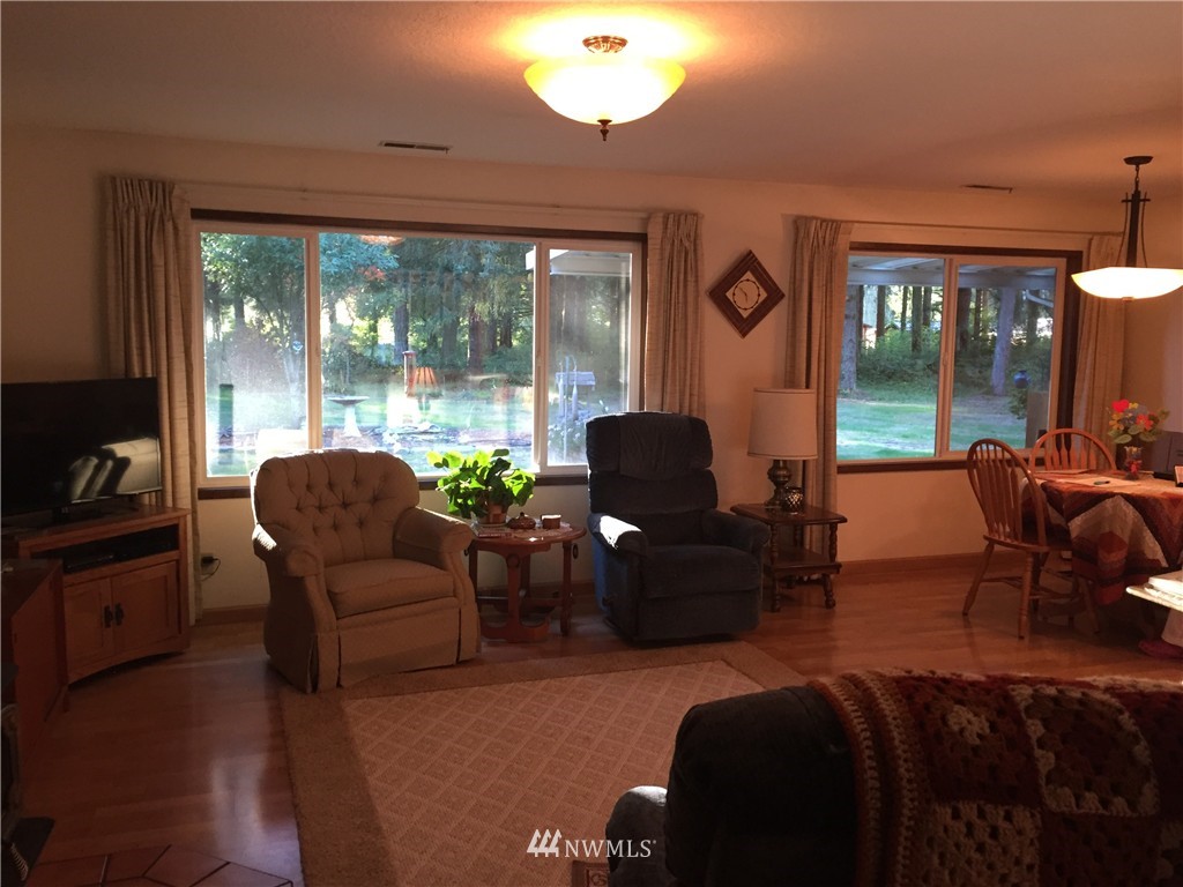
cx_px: 592
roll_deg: -0.9
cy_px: 444
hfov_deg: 61.7
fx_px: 991
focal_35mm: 29
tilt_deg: -5.8
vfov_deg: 48.2
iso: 125
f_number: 2.2
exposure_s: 1/30
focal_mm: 4.15
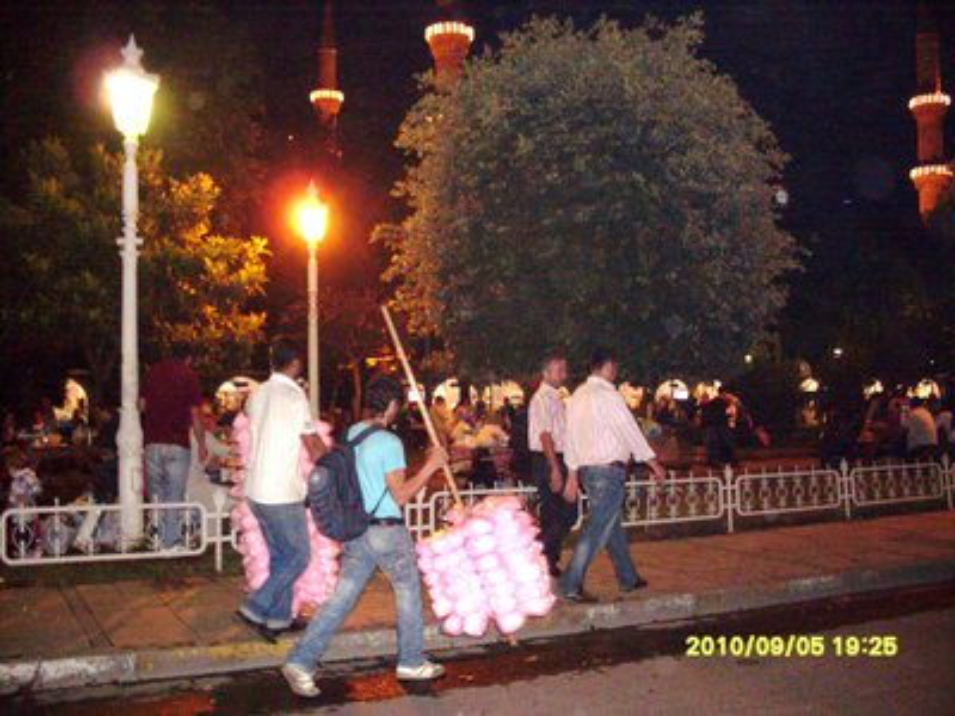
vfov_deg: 37.7
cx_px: 478
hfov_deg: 49.0
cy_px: 358
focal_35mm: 38
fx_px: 1048
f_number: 2.8
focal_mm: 6.3
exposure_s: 1/45
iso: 240
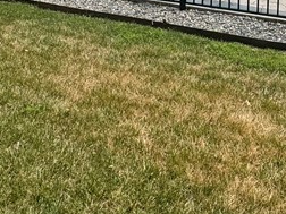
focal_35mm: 57
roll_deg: -0.7
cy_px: -46
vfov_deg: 23.4
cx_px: 200
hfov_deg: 33.4
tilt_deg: -9.9
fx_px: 471
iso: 50
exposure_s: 1/879
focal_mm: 2.22
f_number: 2.2
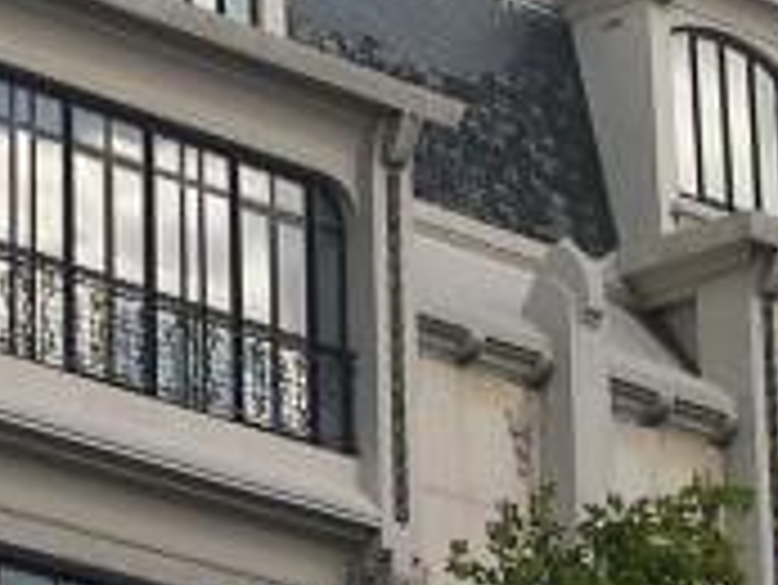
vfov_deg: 6.6
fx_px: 5060
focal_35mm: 225
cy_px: 72
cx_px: -522
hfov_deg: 8.5
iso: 100
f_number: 7.6
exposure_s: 1/120
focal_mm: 8
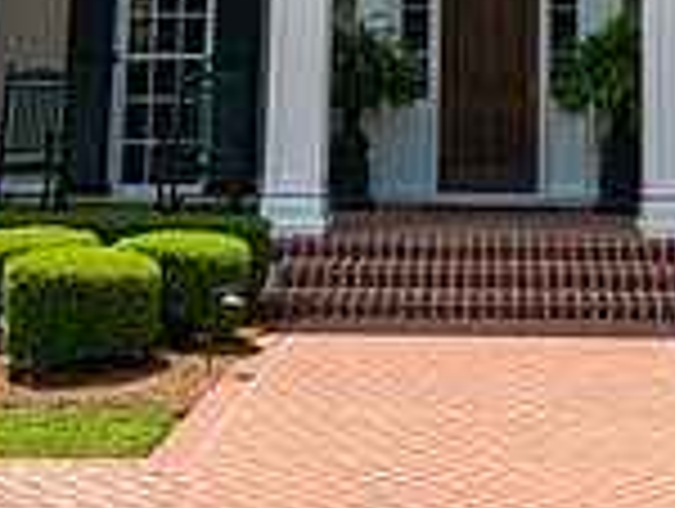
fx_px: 1523
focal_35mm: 78
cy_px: -175
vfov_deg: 17.6
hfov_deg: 24.7
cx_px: 518
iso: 400
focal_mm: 21
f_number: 4.5
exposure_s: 1/3200
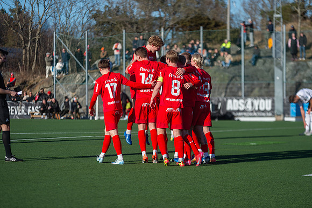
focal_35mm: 150
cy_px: 104
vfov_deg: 9.1
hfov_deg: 13.7
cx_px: 156
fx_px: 1299
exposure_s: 1/1600
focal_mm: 150
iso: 100
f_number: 3.2
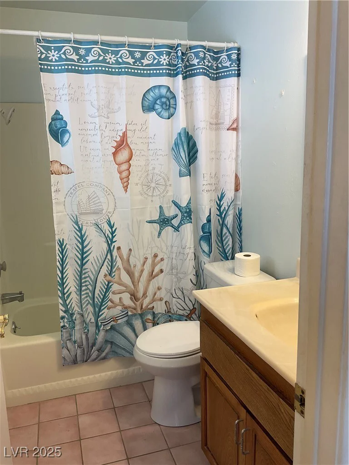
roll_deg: +1.7
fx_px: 390
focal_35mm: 29
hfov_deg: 48.2
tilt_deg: -11.0
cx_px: 174
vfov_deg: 61.7
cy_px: 232
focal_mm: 3
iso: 40
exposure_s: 1/60
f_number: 1.8
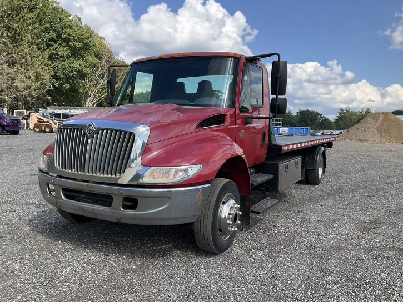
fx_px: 349
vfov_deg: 46.8
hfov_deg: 59.9
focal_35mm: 30
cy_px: 149
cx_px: 196
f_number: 1.8
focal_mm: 3
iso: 25
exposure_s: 1/978
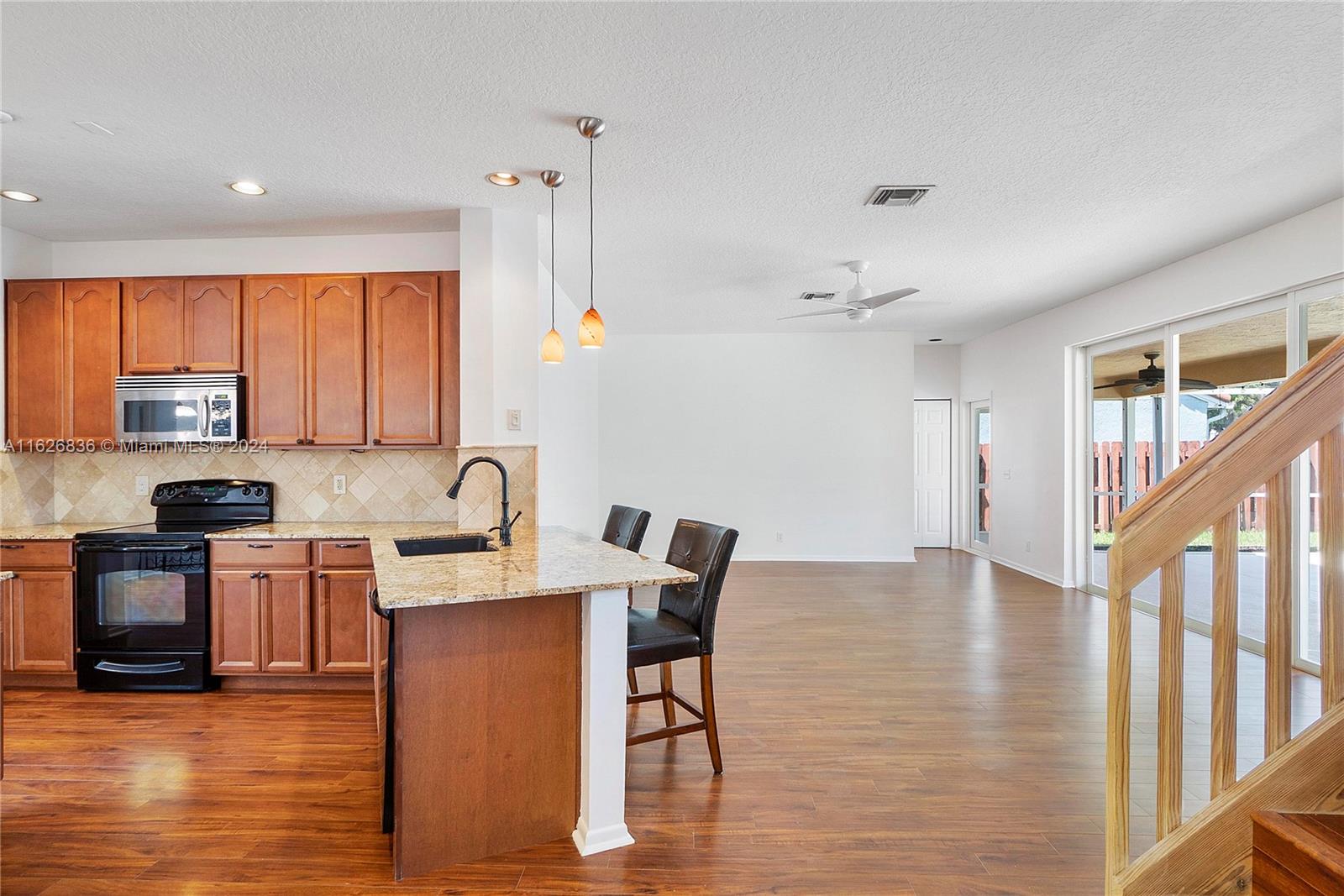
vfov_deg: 67.4
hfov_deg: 90.0
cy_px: 448
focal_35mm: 18
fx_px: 672
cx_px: 672
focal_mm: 12
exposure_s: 1/3
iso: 160
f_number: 11
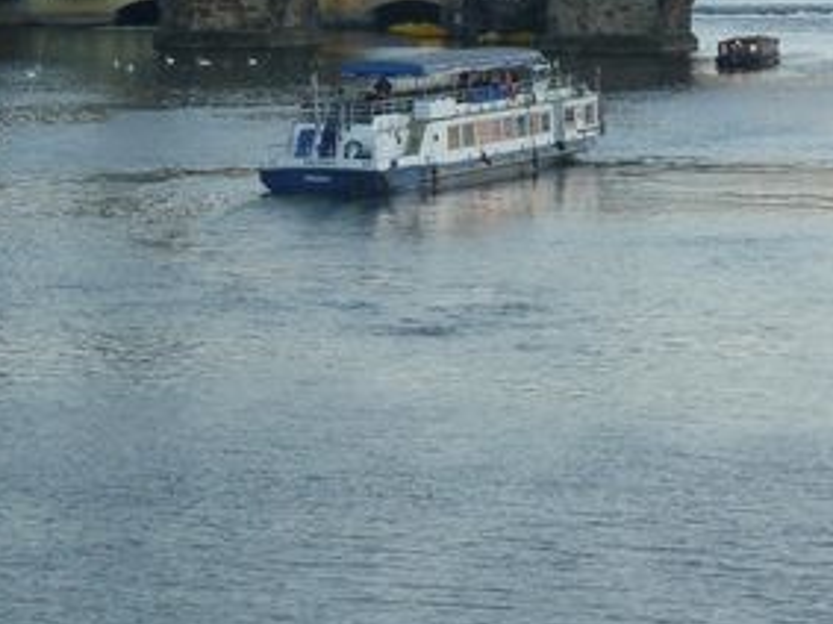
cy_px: 26
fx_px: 4522
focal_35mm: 188
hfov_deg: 10.5
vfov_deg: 7.9
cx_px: 247
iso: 250
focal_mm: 13.7
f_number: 4.2
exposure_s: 1/40
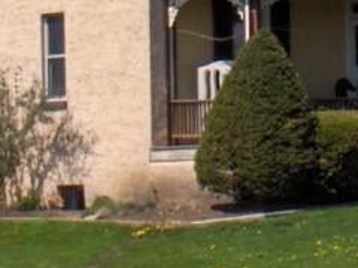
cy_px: -16
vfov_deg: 3.5
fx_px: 4447
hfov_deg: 4.6
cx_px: 618
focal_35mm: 430
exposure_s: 1/265
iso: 100
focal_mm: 20.8
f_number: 7.5
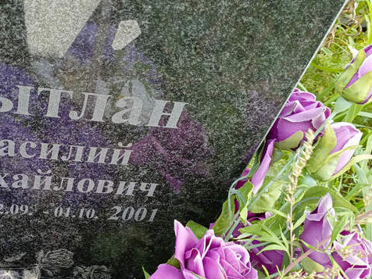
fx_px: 451
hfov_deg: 43.3
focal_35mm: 42
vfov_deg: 34.2
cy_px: 172
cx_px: 91
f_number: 1.69
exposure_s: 1/106
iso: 110
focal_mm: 4.76
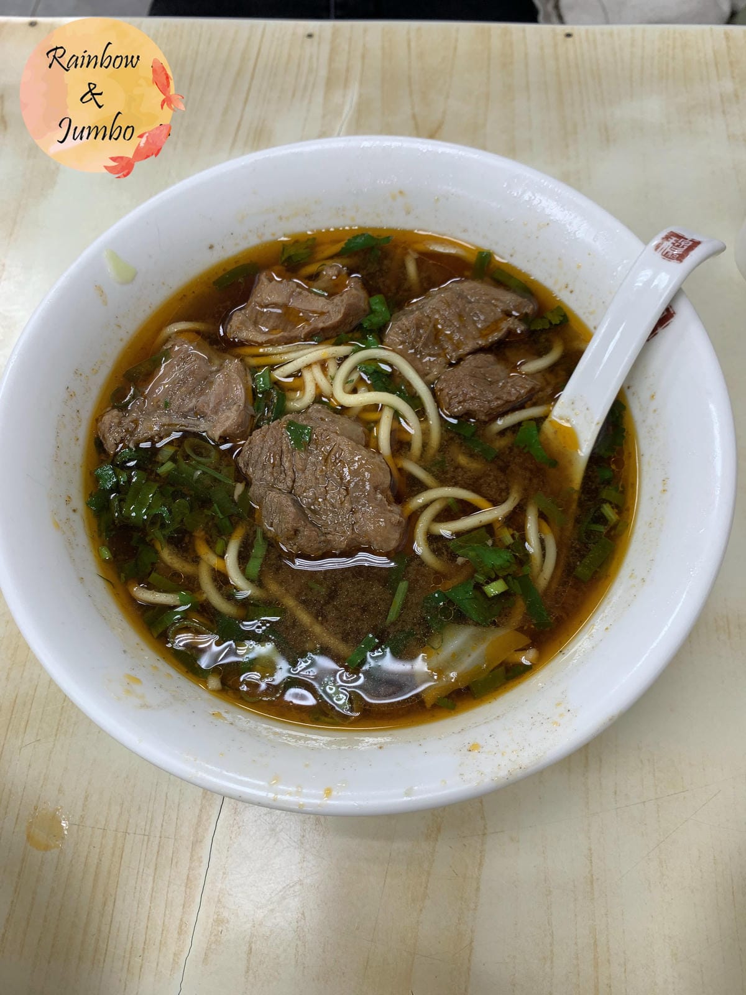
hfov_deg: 53.1
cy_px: 498
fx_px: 747
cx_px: 373
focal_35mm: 26
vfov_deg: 67.3
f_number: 1.8
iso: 40
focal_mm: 4.25
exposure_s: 1/120
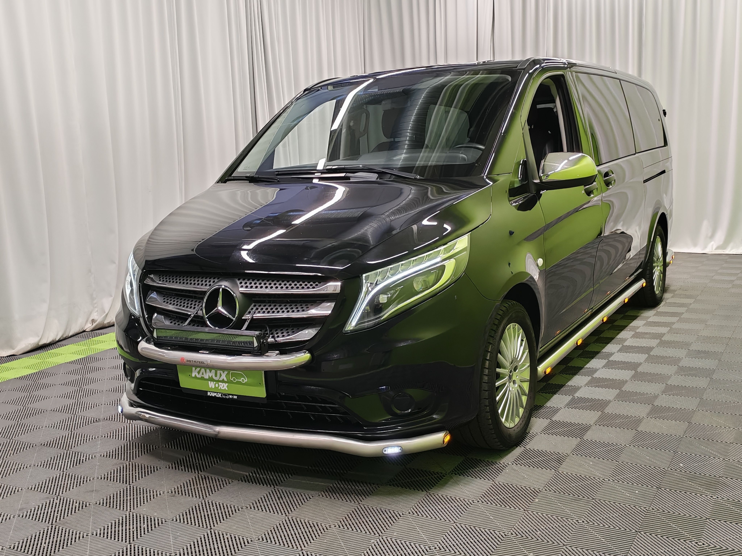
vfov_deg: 36.0
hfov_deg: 46.8
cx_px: 371
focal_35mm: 40
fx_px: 857
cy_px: 278
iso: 500
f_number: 1.9
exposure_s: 1/100
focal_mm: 6.12
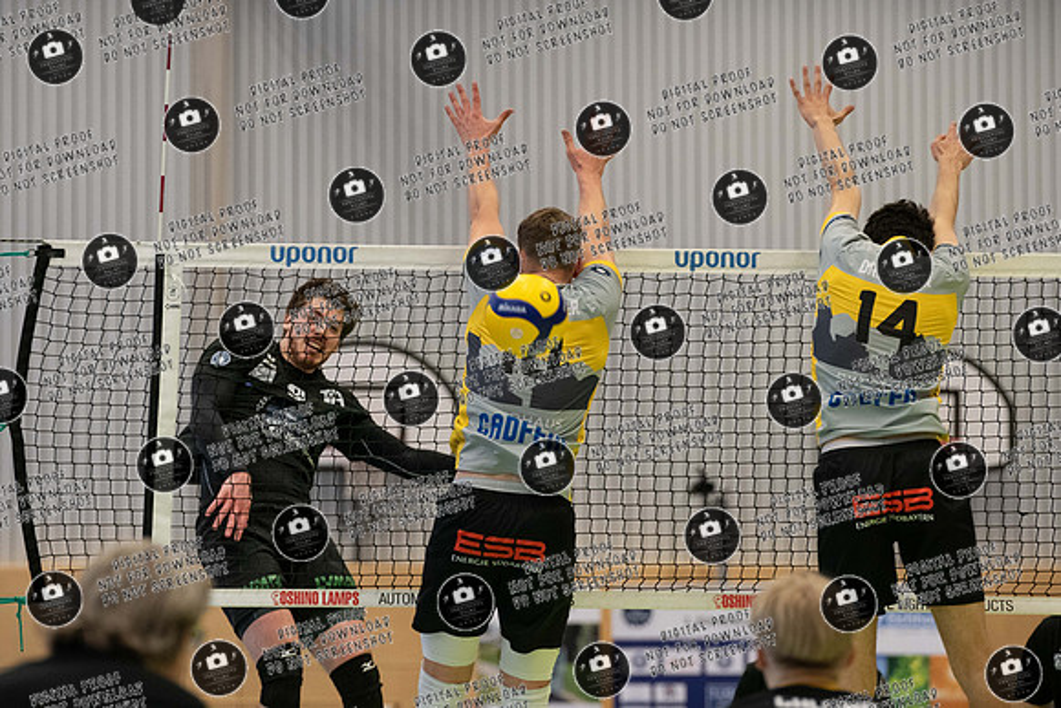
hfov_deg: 10.3
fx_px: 5909
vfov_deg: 6.9
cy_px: 267
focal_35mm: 200
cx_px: 540
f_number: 3.5
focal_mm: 160
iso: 2800
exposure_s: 1/1000
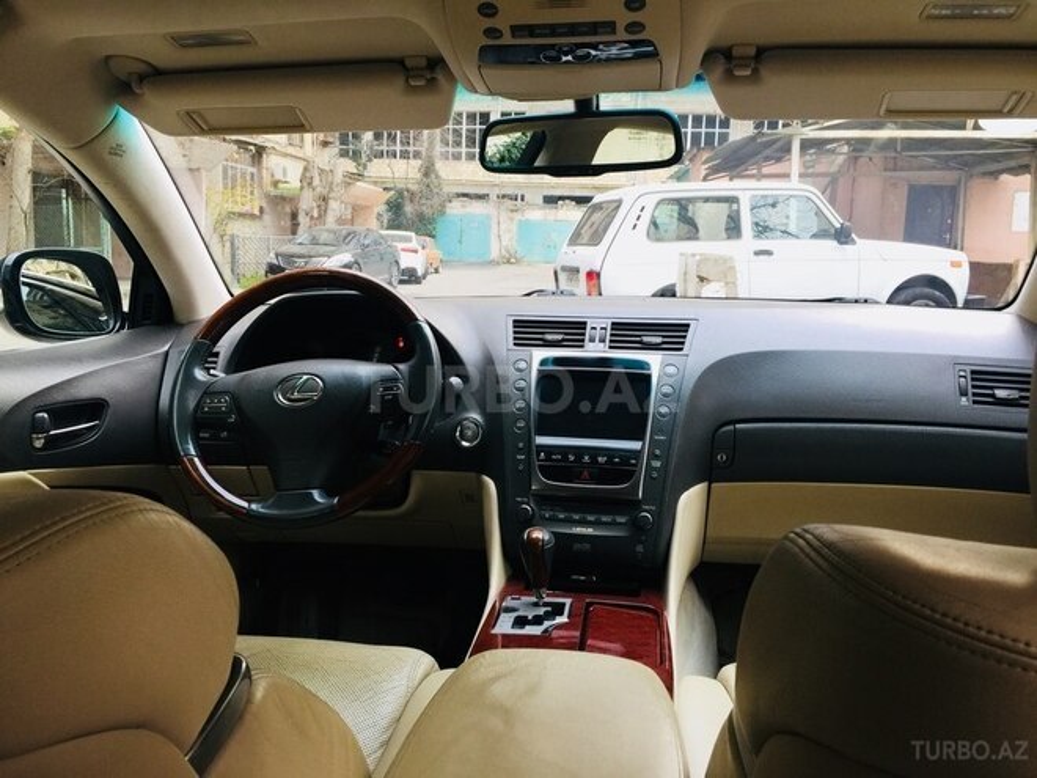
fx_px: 869
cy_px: 389
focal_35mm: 29
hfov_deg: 61.7
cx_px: 518
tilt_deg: -10.7
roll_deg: -2.4
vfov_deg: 48.2
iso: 40
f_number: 2.2
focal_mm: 4.15
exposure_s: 1/33
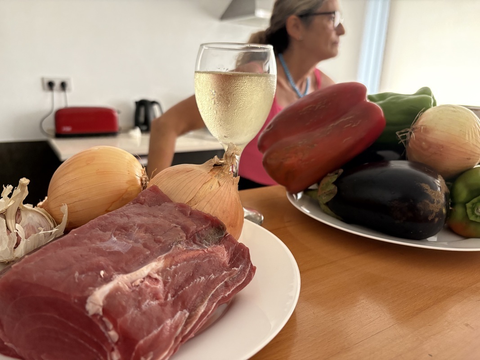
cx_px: 240
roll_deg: -2.0
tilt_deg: -14.9
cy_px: 180
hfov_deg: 67.3
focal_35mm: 26
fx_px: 360
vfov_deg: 53.1
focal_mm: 5.96
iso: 250
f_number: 1.6
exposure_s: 1/50
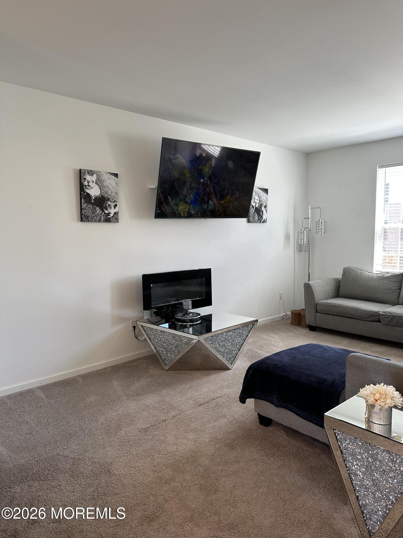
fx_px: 373
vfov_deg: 71.6
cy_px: 269
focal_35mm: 24
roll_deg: -0.2
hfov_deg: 56.8
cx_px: 202
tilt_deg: -4.9
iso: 125
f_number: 1.78
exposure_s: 1/120
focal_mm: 6.86
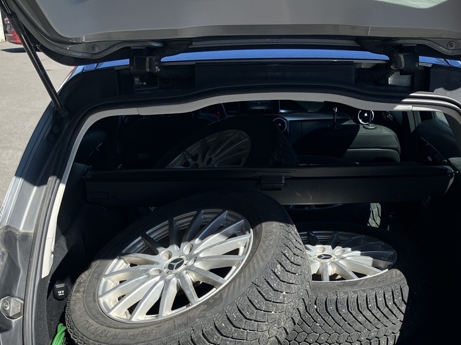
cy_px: 314
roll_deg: +1.7
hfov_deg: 35.4
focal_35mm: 54
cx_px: 284
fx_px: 719
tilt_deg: -22.9
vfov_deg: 26.1
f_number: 1.8
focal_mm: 3.99
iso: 32
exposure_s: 1/1012
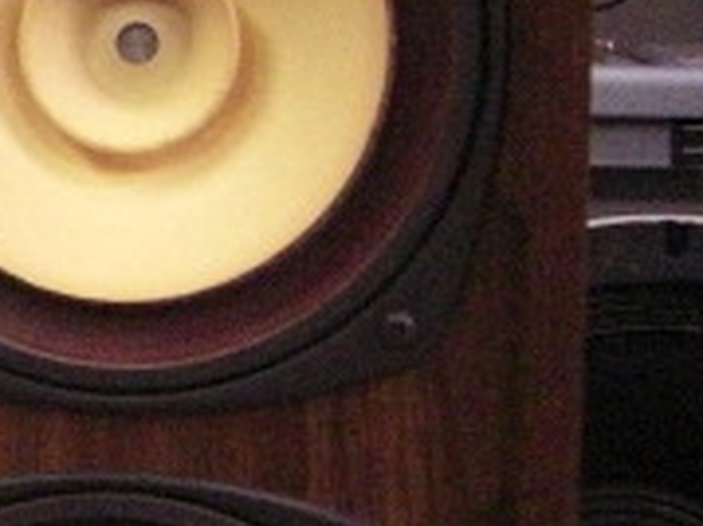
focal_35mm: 136
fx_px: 2760
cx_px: -436
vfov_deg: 10.9
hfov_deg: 13.4
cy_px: 385
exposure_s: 1/60
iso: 800
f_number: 3.4
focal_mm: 6.3
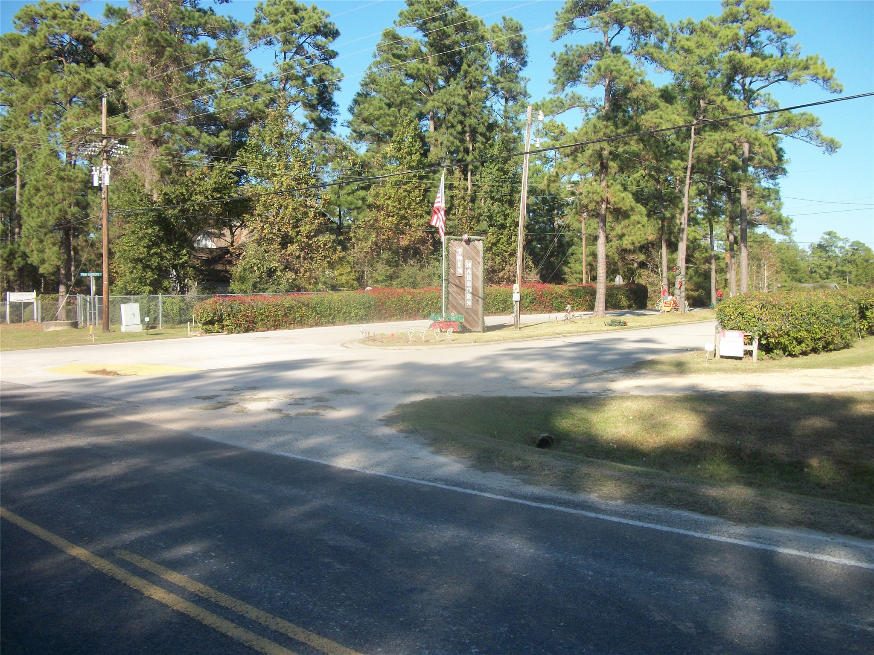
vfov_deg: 44.2
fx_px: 808
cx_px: 437
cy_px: 328
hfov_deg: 56.8
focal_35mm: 32
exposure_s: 1/100
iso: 80
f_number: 8.8
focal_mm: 5.7
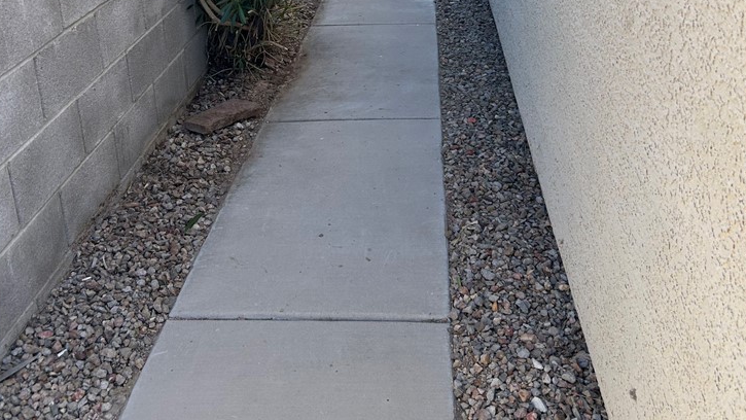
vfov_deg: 28.6
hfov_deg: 50.5
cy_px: 42
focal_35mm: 40
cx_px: 382
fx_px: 791
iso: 50
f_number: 1.5
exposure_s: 1/846
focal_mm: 5.7
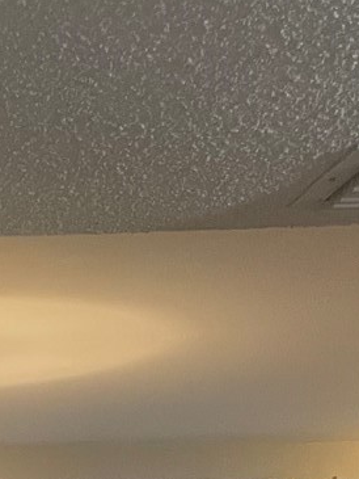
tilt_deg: -5.3
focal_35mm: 114
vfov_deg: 15.4
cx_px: -266
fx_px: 1575
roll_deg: +1.2
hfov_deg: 12.1
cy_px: 803
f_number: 1.6
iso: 200
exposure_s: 1/60
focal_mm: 4.2
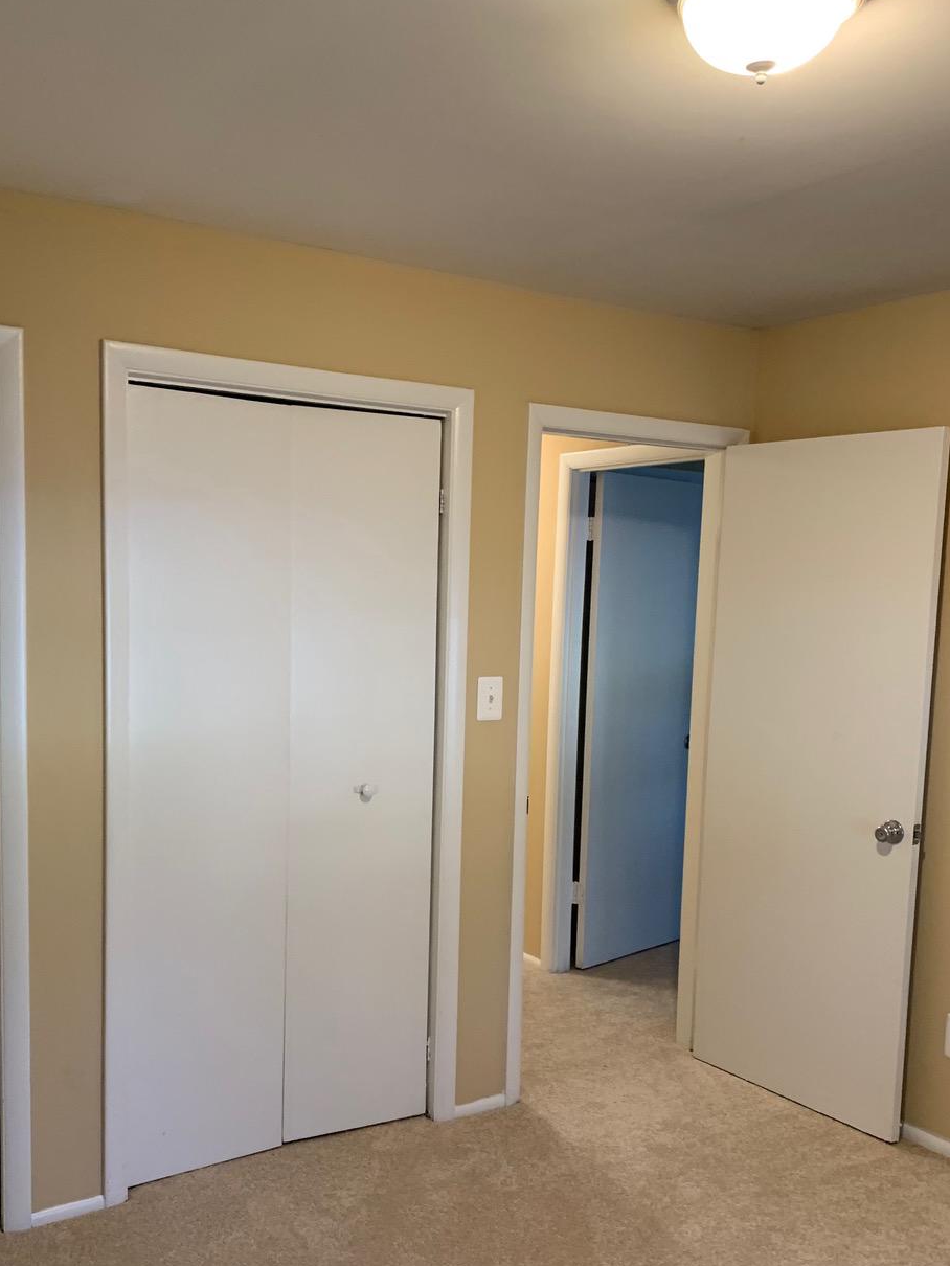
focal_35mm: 33
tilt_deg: -3.4
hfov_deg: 42.9
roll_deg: -3.2
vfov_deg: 55.2
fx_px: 1207
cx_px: 449
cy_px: 709
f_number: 1.8
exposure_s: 1/60
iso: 125
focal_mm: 4.25
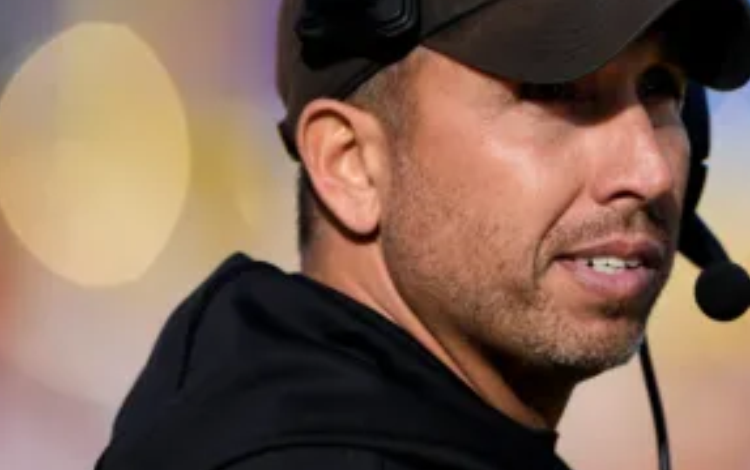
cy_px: 151
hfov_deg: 2.2
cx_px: 567
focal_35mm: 958
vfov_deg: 1.4
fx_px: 19601
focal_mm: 600
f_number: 4
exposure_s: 1/2000
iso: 200
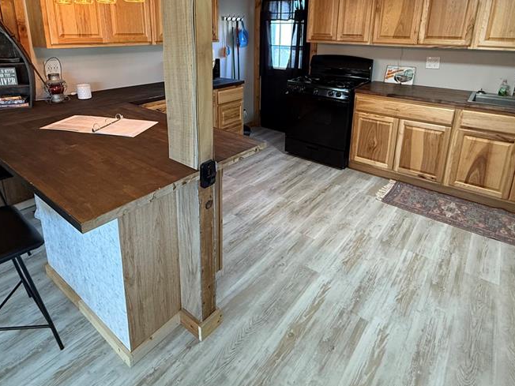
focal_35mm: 22
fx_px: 327
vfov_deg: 58.9
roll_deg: -0.6
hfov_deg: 76.4
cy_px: 114
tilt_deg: -12.4
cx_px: 249
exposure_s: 1/60
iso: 320
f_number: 2.2
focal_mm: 2.22
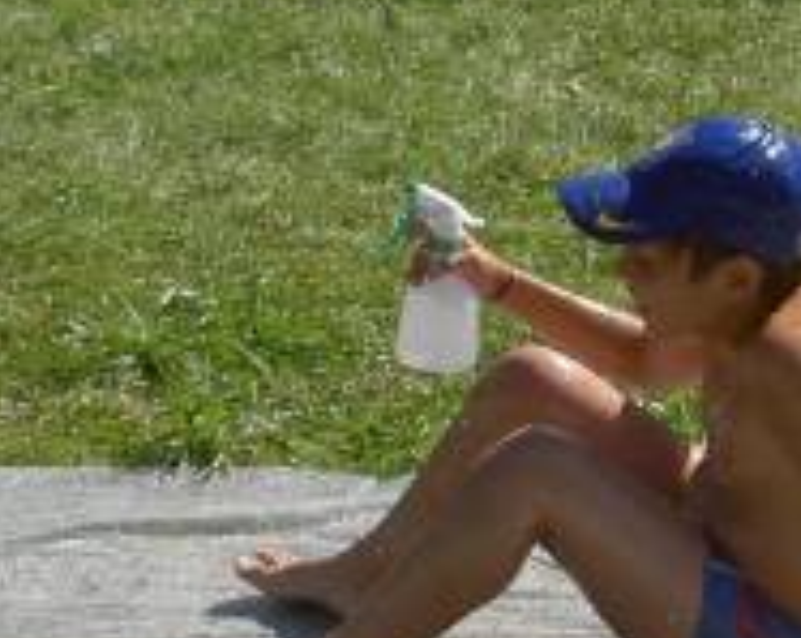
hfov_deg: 11.8
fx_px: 3858
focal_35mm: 163
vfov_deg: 9.4
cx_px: 257
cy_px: 540
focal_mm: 8
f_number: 4.7
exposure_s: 1/500
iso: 100
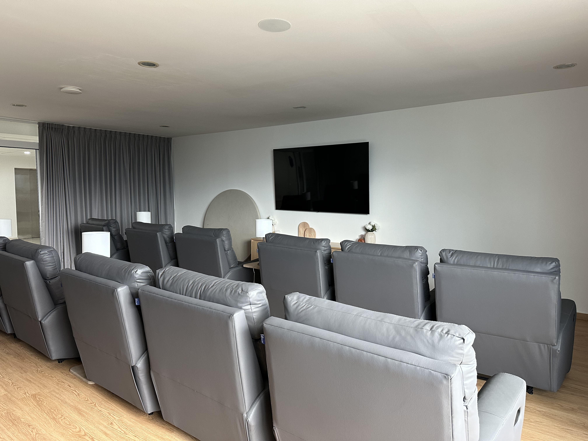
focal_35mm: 24
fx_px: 408
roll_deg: -0.2
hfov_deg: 71.6
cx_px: 294
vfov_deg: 56.8
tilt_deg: -4.1
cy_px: 220
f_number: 1.78
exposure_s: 1/64
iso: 250
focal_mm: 6.86
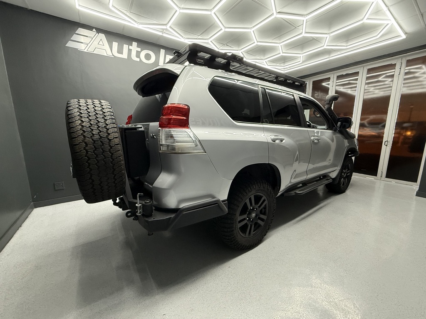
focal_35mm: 14
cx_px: 213
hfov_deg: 102.1
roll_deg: +0.2
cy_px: 160
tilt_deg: -9.3
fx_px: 172
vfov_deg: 85.7
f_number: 2.2
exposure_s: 1/100
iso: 500
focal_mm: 2.22
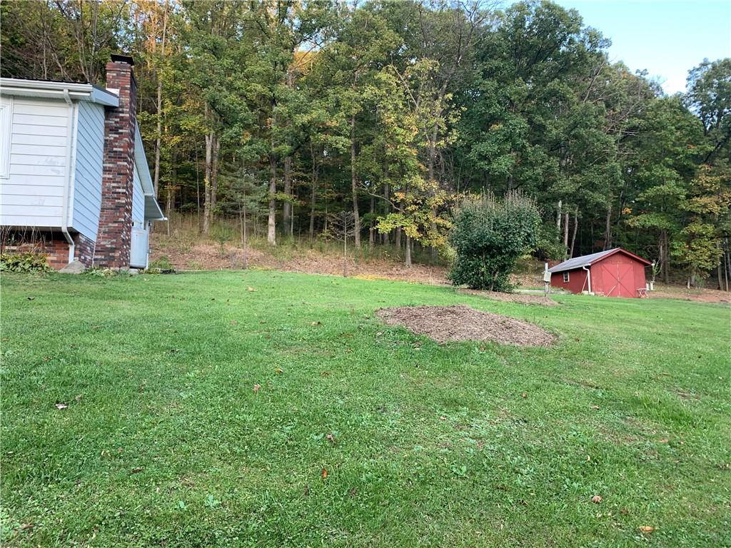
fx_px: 549
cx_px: 366
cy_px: 274
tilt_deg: +5.9
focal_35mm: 26
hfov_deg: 67.3
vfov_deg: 53.1
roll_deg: +1.1
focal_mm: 4.25
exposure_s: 1/121
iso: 64
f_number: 1.8
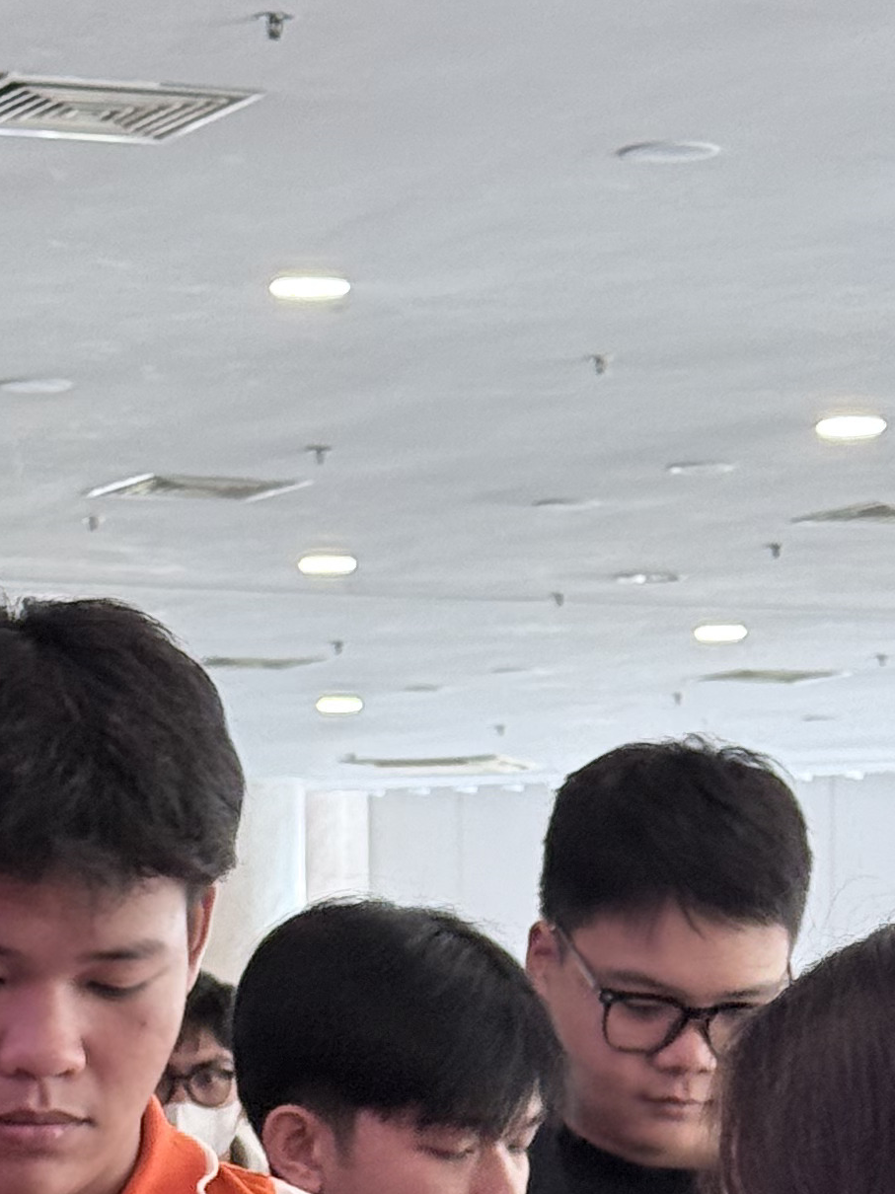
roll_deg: -0.4
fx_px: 5518
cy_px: 1480
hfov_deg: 9.3
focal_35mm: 160
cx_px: 208
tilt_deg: -2.7
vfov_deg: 12.0
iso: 200
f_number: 1.78
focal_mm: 6.76
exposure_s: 1/120
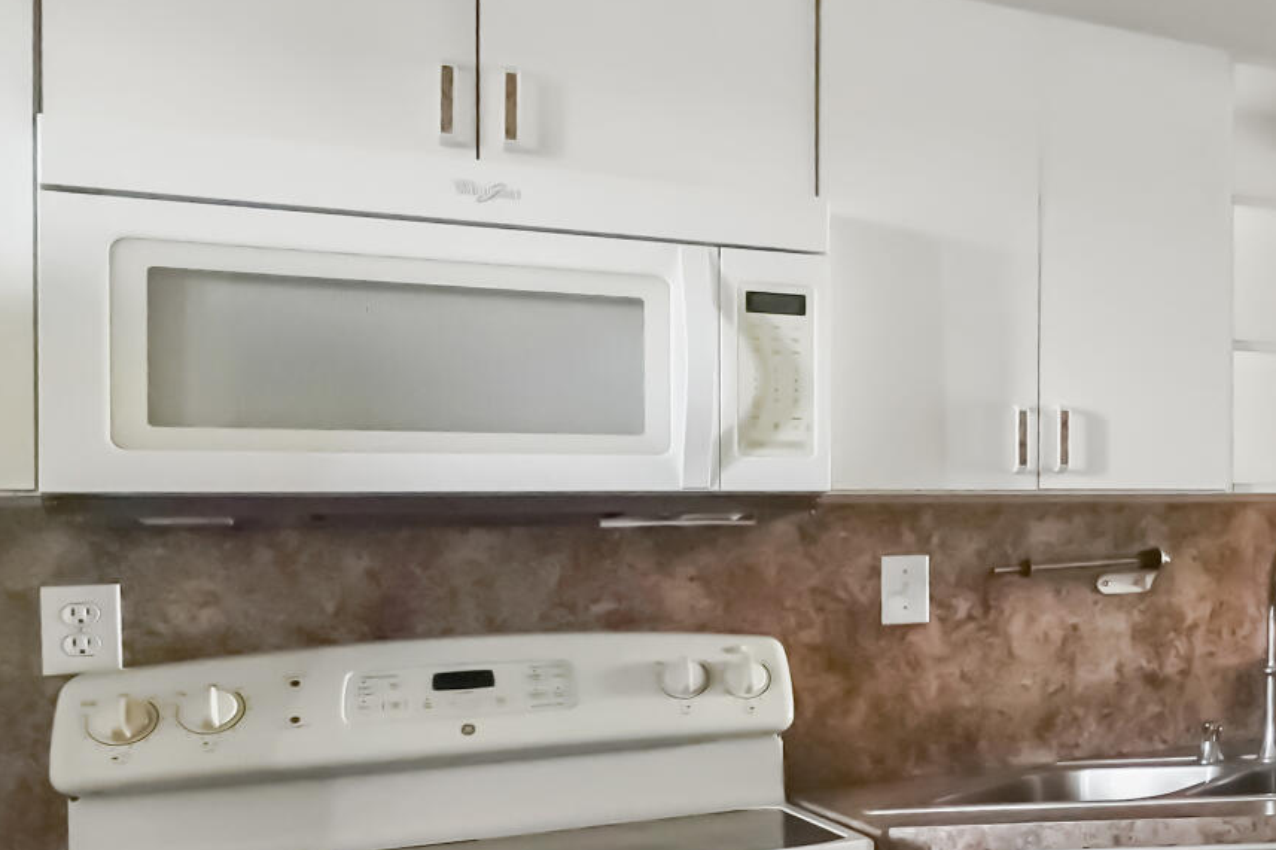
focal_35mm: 42
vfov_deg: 31.6
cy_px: 575
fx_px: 1488
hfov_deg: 30.1
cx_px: 1849
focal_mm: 12
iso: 4000
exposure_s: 1/250
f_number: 4
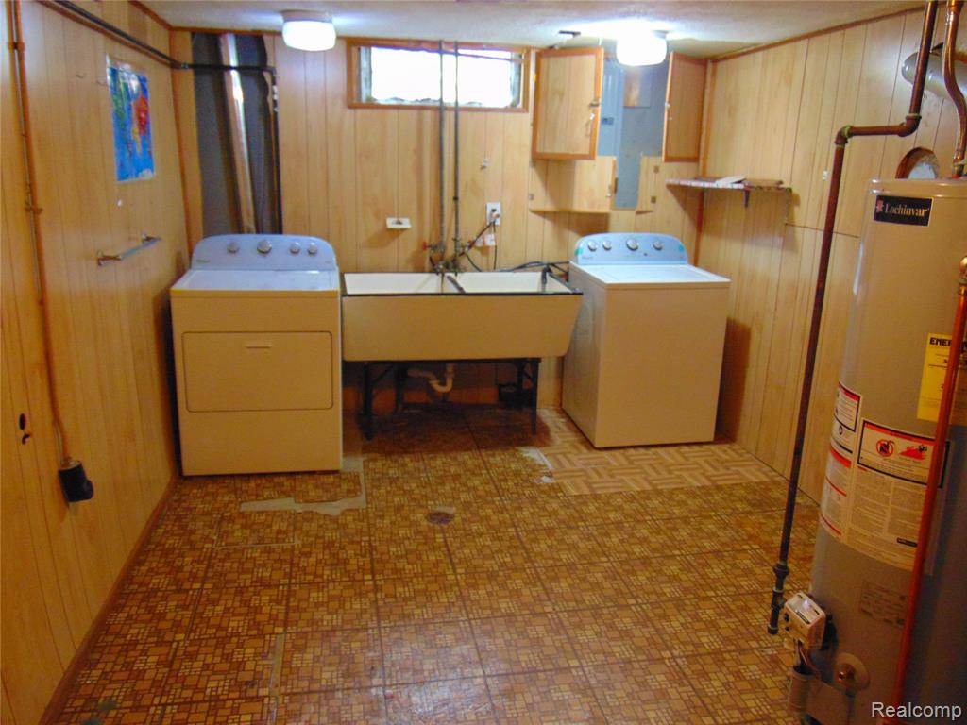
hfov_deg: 65.3
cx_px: 484
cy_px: 362
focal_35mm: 27
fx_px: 754
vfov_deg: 51.4
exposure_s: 1/13
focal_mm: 4.9
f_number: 3
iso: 400
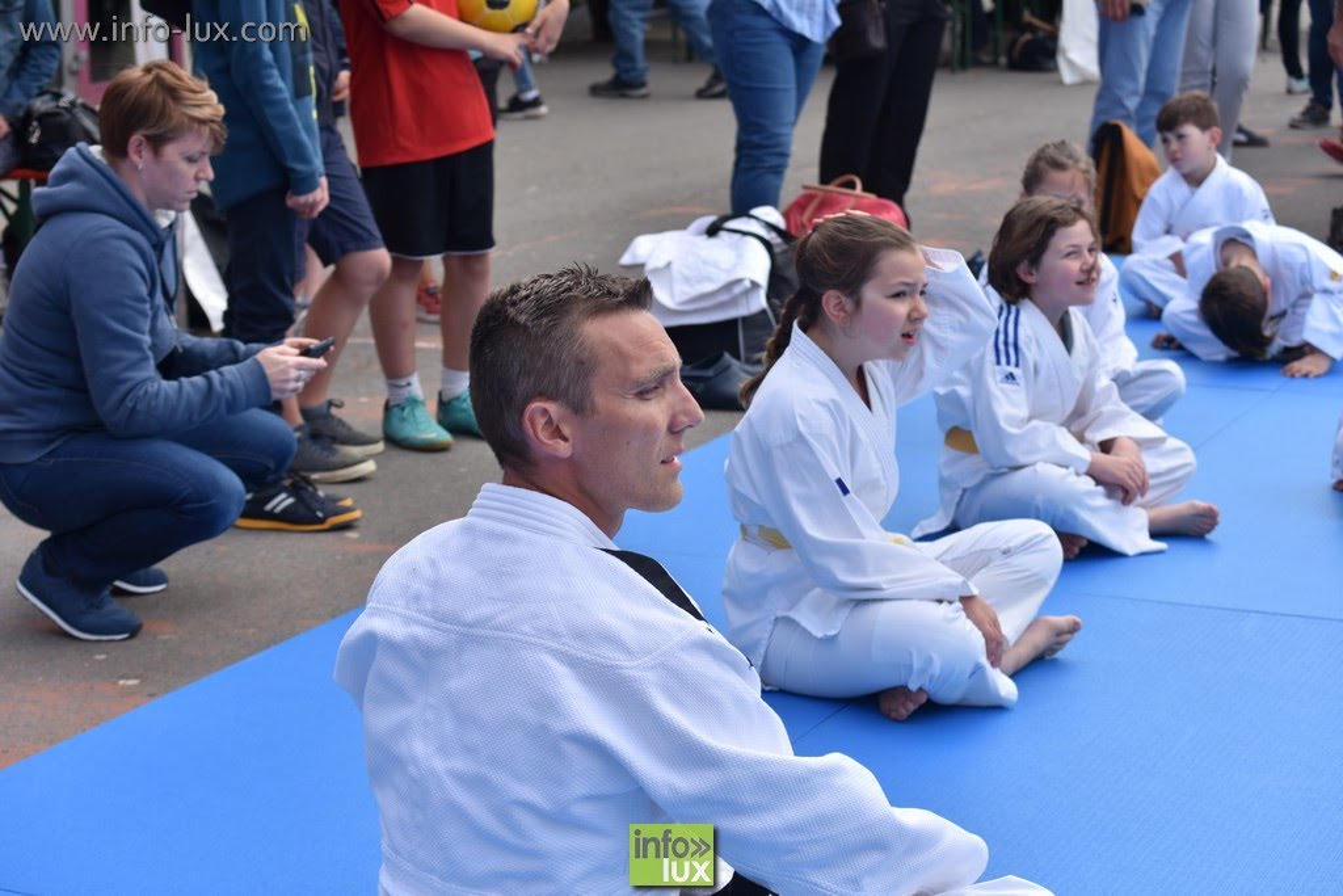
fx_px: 2798
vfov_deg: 18.2
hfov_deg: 27.0
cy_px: 448
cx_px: 672
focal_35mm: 75
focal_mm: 50
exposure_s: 1/500
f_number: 5
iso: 100
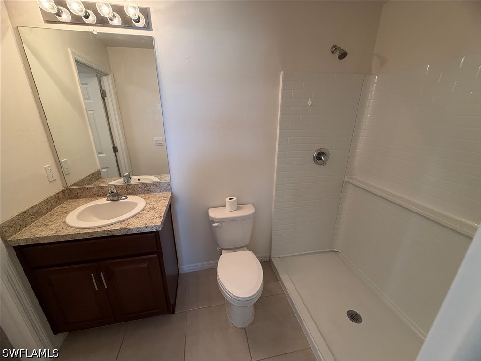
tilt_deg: -18.4
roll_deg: +0.4
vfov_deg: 85.7
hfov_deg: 102.1
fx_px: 195
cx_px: 240
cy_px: 180
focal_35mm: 14
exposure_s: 1/60
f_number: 2.2
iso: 160
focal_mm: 2.22
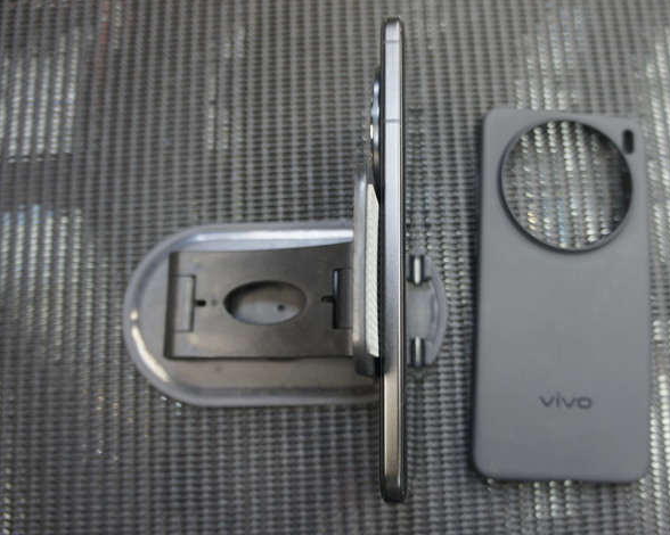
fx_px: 615
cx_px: 391
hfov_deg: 56.9
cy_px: 270
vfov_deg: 47.1
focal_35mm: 31
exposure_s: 1/30
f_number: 3.5
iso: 500
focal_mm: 18
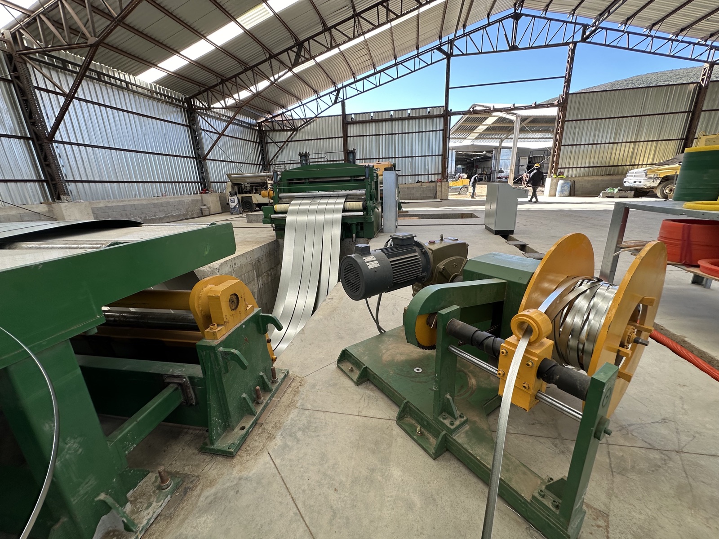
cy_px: 270
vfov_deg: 85.7
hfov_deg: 102.1
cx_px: 360
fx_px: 291
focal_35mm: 14
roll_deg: +2.0
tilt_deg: -16.7
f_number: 2.2
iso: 40
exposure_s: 1/182
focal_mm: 2.22
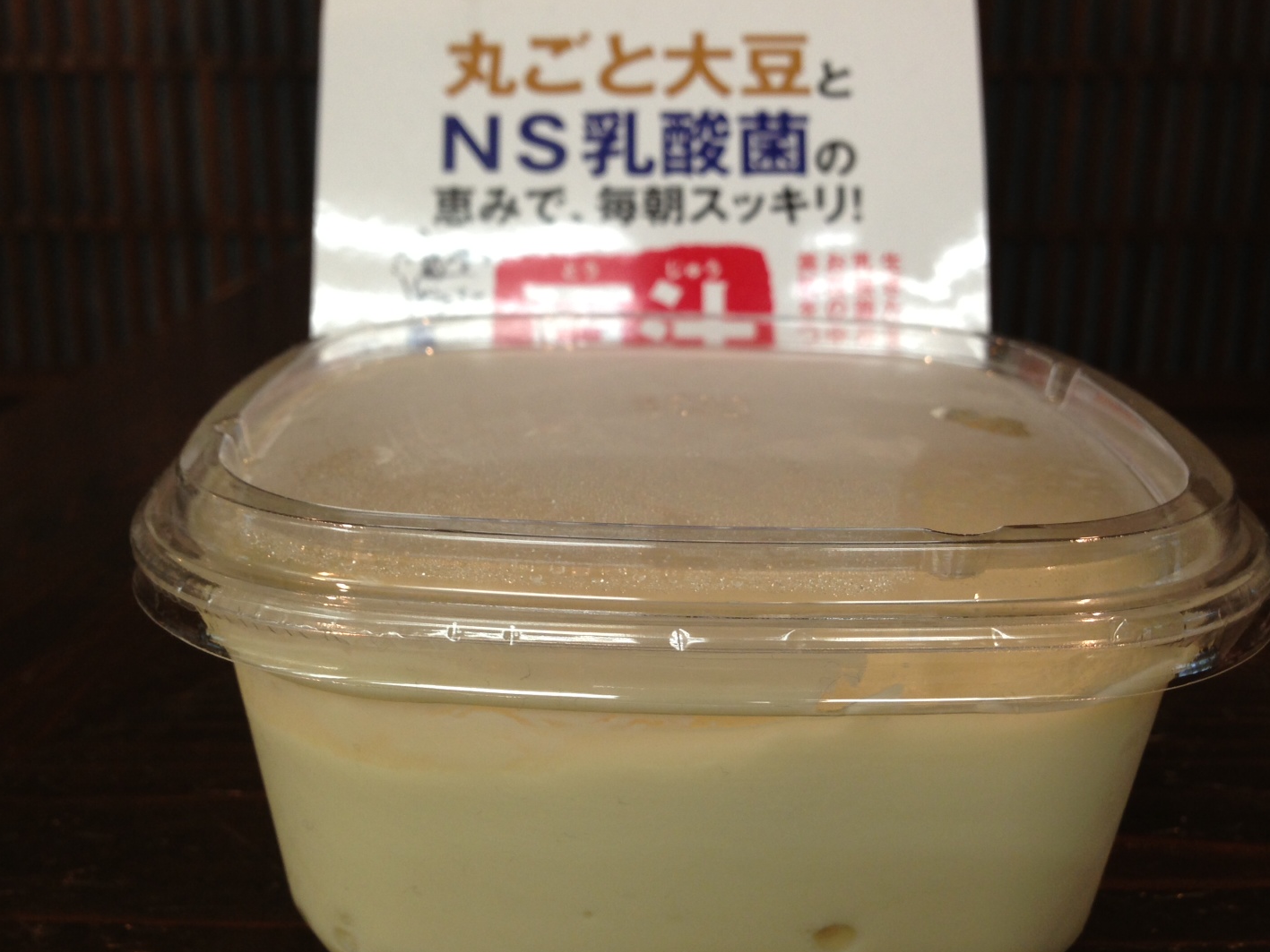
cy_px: 475
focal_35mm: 38
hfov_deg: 49.0
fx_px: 1394
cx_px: 620
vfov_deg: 37.7
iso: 64
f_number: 2.4
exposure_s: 1/20
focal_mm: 4.13
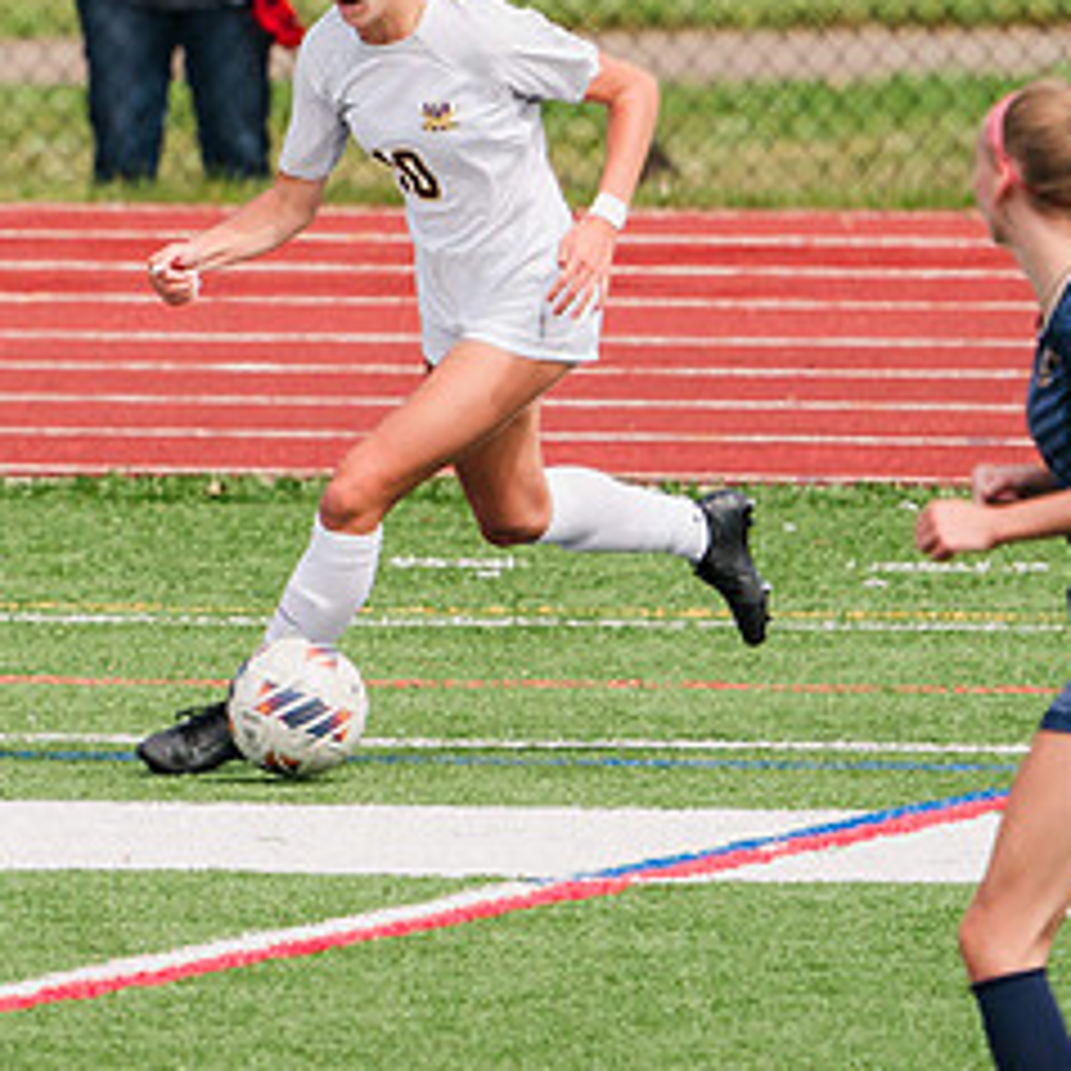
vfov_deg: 1.1
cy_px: 258
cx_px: 99
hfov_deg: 1.1
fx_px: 53381
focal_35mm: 1525
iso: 640
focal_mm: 576
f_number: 6.3
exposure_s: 1/1600
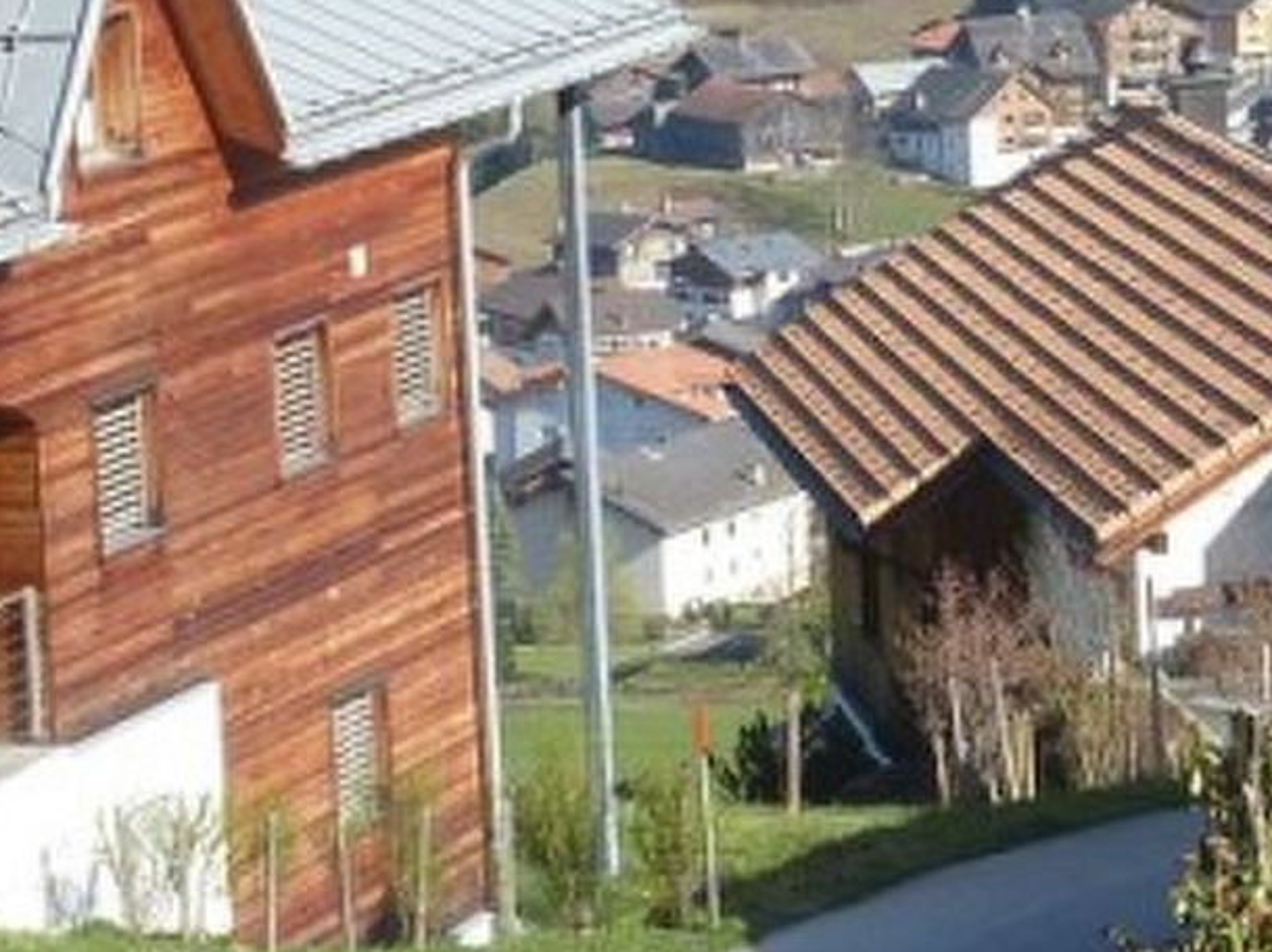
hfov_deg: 11.1
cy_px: 90
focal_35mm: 175
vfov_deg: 8.4
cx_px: 1510
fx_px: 6427
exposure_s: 1/400
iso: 80
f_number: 3.8
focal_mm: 8.5
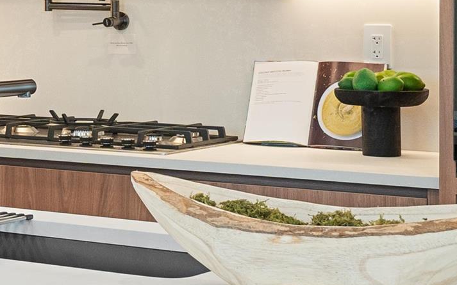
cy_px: 3
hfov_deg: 16.3
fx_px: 1531
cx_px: -97
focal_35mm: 123
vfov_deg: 10.6
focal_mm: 19
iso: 800
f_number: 4.5
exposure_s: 1/10
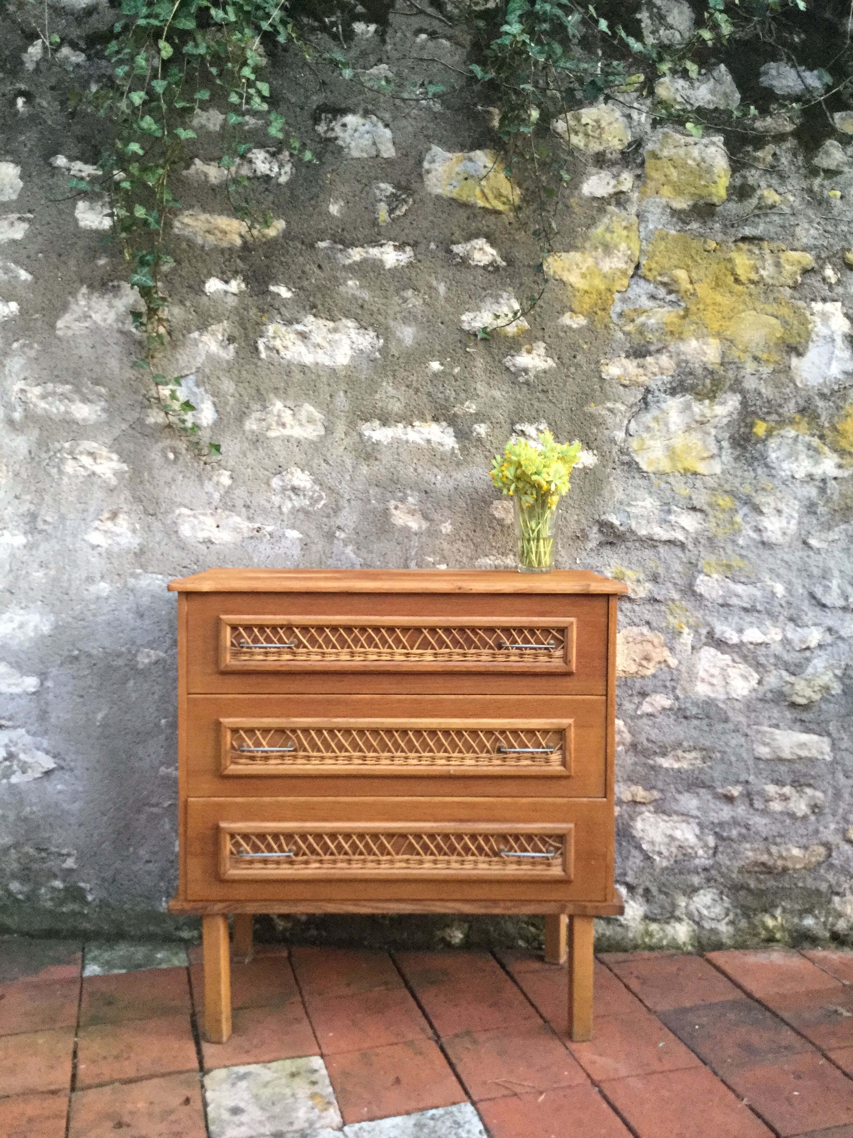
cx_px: 426
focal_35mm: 31
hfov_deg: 45.4
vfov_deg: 58.4
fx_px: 1019
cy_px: 569
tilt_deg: -4.3
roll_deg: -1.8
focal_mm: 3.3
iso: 160
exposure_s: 1/33
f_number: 2.4
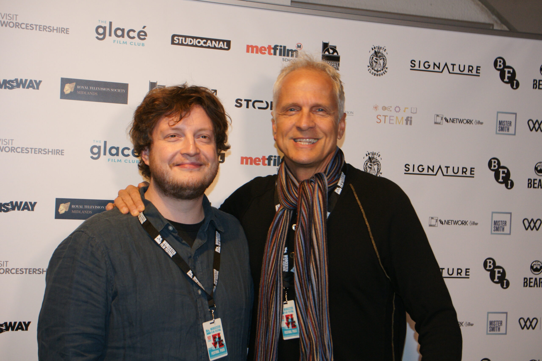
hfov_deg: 37.8
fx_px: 790
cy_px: 180
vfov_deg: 25.8
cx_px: 271
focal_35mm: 52
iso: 800
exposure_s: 1/60
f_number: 5.6
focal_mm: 35
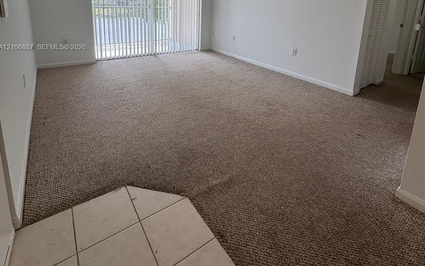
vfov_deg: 54.9
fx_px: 232
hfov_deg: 85.1
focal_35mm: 20
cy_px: 48
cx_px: 212
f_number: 2.2
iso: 40
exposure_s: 1/166
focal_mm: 2.22
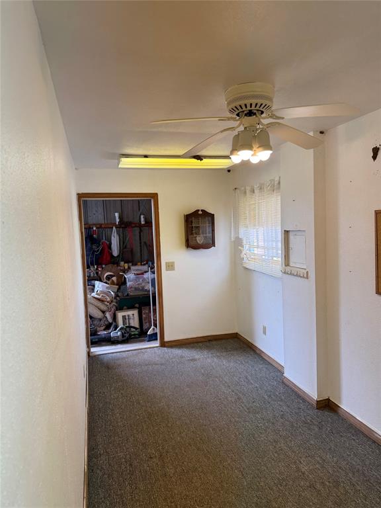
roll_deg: +3.3
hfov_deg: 56.8
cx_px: 190
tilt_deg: -0.7
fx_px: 352
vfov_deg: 71.6
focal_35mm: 24
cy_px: 254
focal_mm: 6.76
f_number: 1.78
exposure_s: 1/185
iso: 64
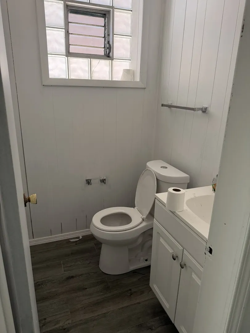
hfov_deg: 56.8
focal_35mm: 24
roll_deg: -2.0
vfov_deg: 71.6
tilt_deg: -17.6
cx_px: 125
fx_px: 231
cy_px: 166
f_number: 1.78
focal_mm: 6.76
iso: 200
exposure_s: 1/60
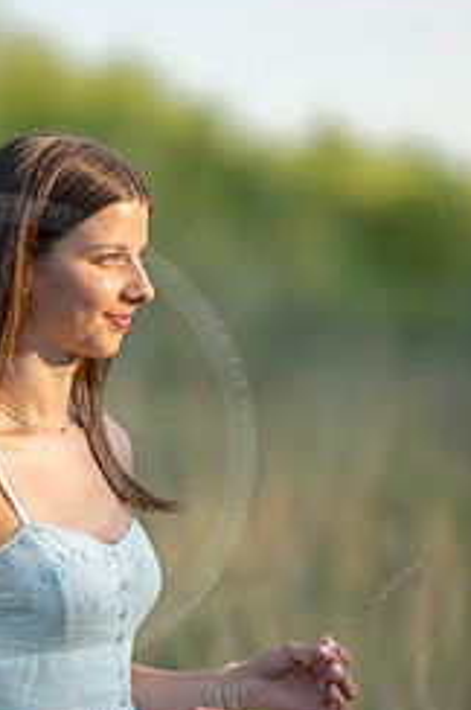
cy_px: 547
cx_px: 55
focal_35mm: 157
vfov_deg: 13.0
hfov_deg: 8.7
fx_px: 3090
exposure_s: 1/4000
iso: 160
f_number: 1.2
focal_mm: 85
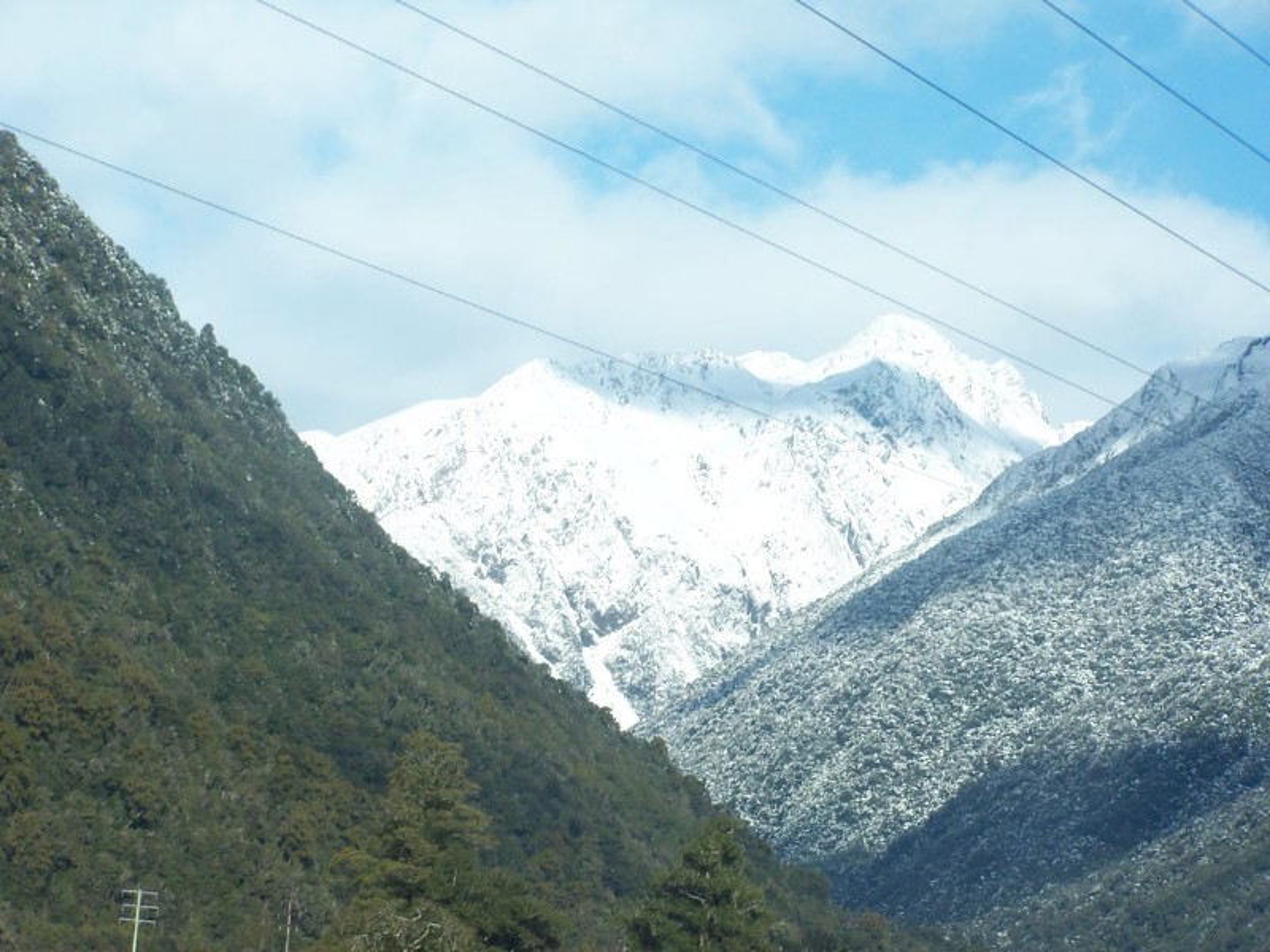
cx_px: 635
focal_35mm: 139
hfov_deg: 14.2
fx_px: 5100
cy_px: 476
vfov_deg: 10.7
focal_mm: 23.1
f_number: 4.5
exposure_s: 1/500
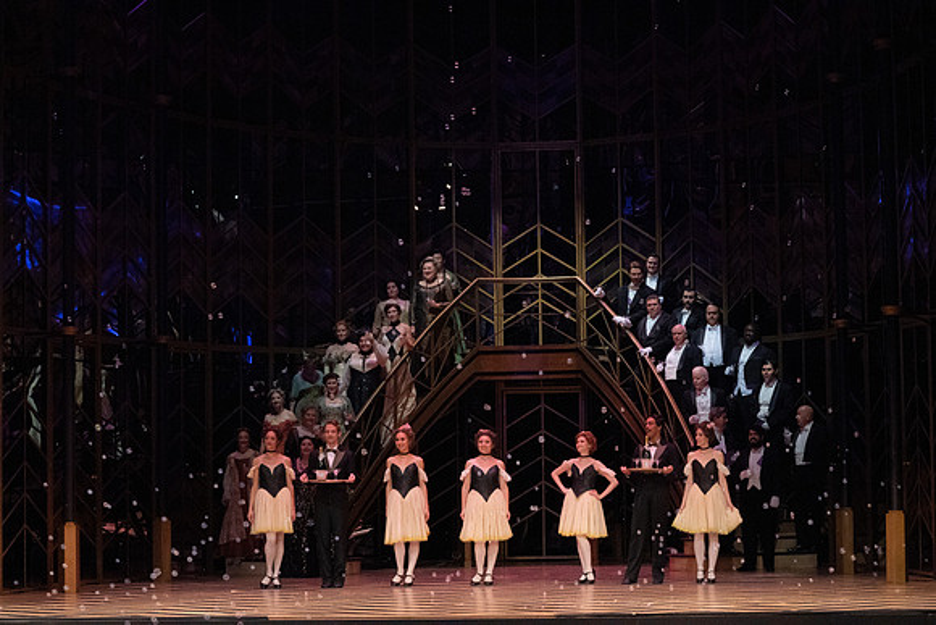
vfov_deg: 15.2
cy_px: 312
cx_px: 468
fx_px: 2340
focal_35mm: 90
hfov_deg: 22.6
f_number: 16
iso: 12800
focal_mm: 90
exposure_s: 1/400
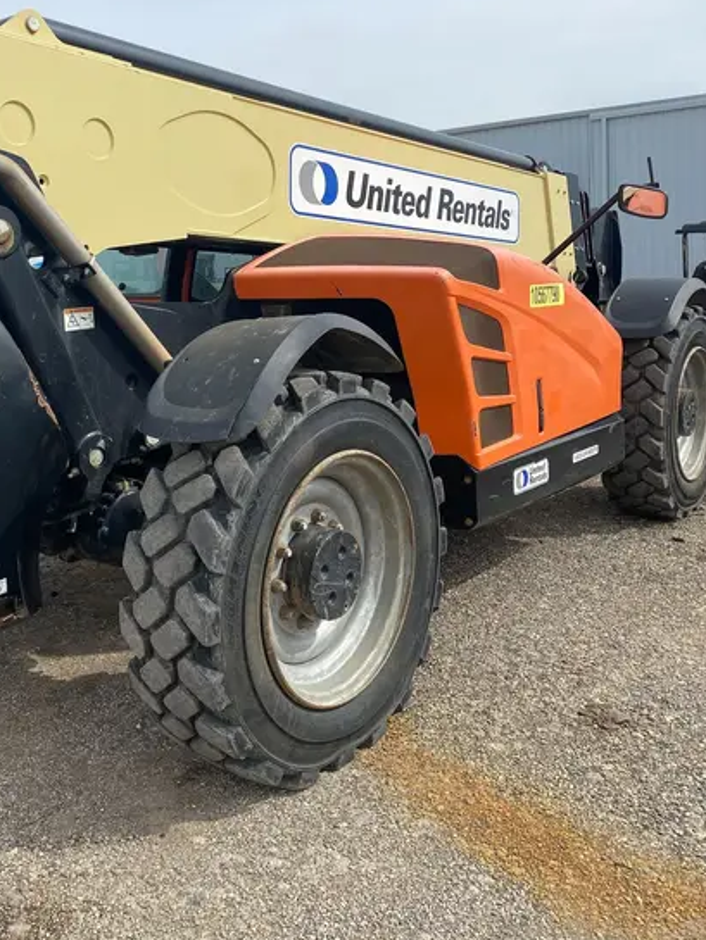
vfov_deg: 51.9
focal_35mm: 35
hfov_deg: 40.4
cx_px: 259
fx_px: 951
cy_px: 341
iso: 32
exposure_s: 1/3731
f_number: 1.8
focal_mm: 4.25
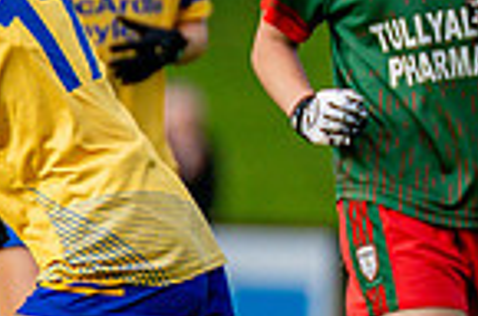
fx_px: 32512
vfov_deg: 0.6
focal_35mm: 2454
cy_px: 434
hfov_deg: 0.8
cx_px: -455
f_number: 2.8
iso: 250
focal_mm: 300
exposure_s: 1/3200
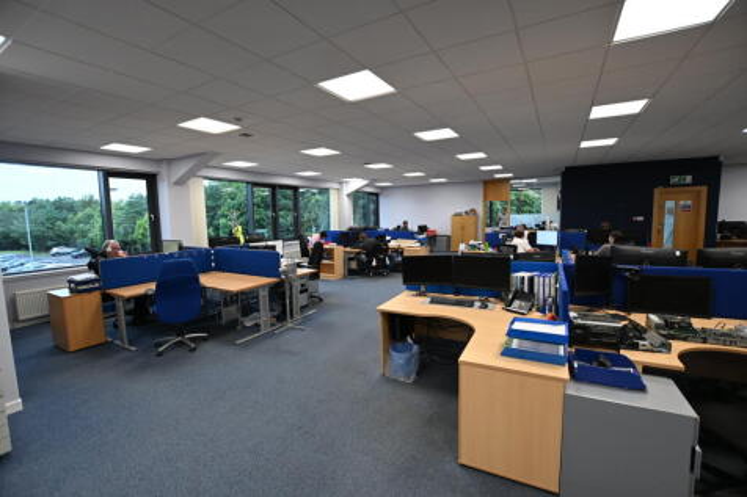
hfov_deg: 100.4
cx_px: 374
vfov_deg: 77.3
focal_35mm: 15
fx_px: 311
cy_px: 248
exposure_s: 1/60
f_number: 4
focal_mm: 10
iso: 400
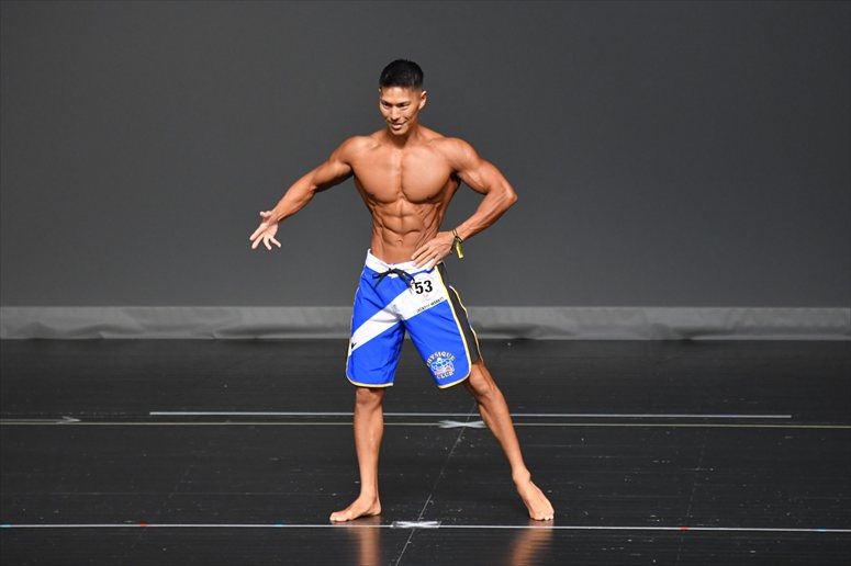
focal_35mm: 315
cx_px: 426
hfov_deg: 6.5
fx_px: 7443
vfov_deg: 4.4
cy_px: 283
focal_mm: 210
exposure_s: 1/400
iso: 2500
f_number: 5.6
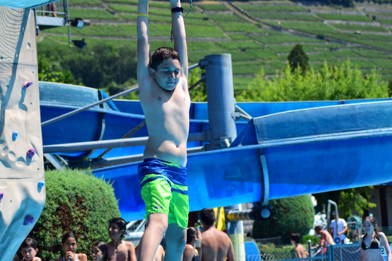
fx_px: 1416
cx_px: 155
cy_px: 161
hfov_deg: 15.7
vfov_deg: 10.6
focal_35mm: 130
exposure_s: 1/1250
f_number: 4
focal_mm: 70
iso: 200
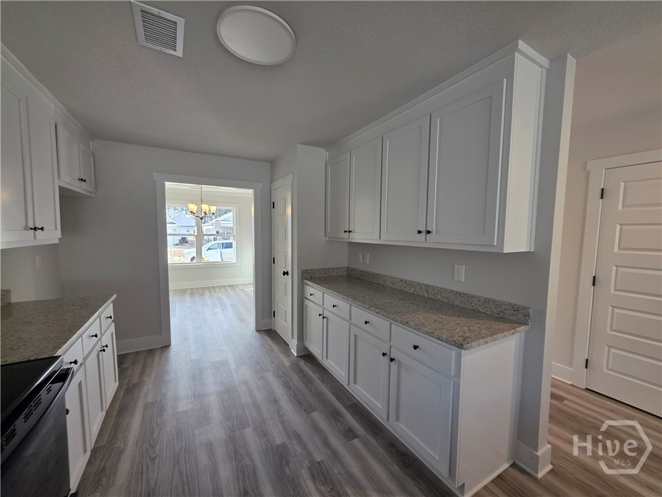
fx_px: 249
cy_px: 248
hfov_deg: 106.2
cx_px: 331
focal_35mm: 13
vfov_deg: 89.9
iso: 160
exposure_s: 1/120
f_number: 1.9
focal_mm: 2.2
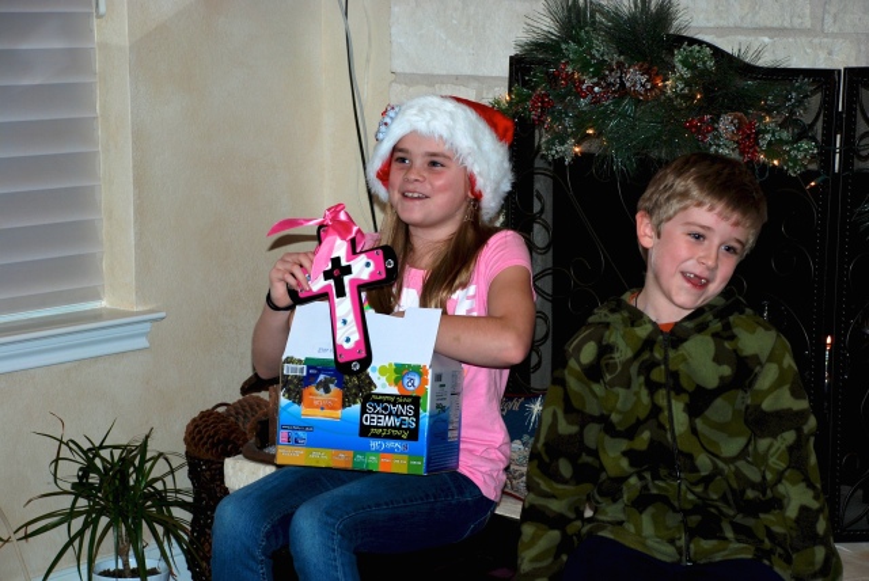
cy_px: 290
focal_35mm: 99
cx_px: 434
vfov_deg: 13.9
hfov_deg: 20.6
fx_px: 2392
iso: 200
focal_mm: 66
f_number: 5.3
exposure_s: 1/60
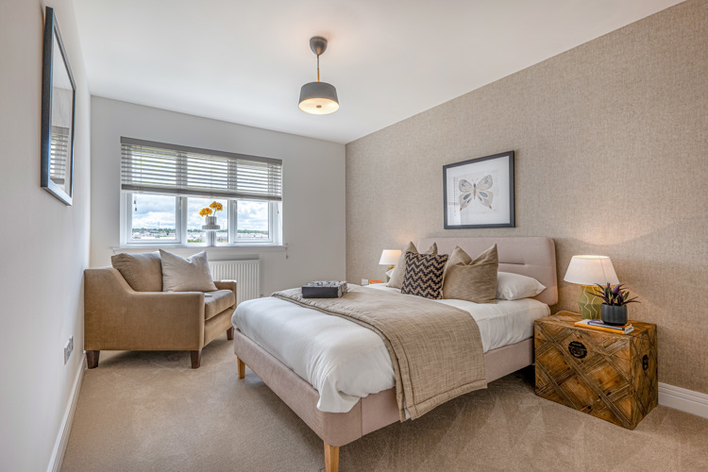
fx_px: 315
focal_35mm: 16
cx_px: 354
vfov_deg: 73.7
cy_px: 236
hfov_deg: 96.7
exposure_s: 1/320
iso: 100
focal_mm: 16
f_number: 8
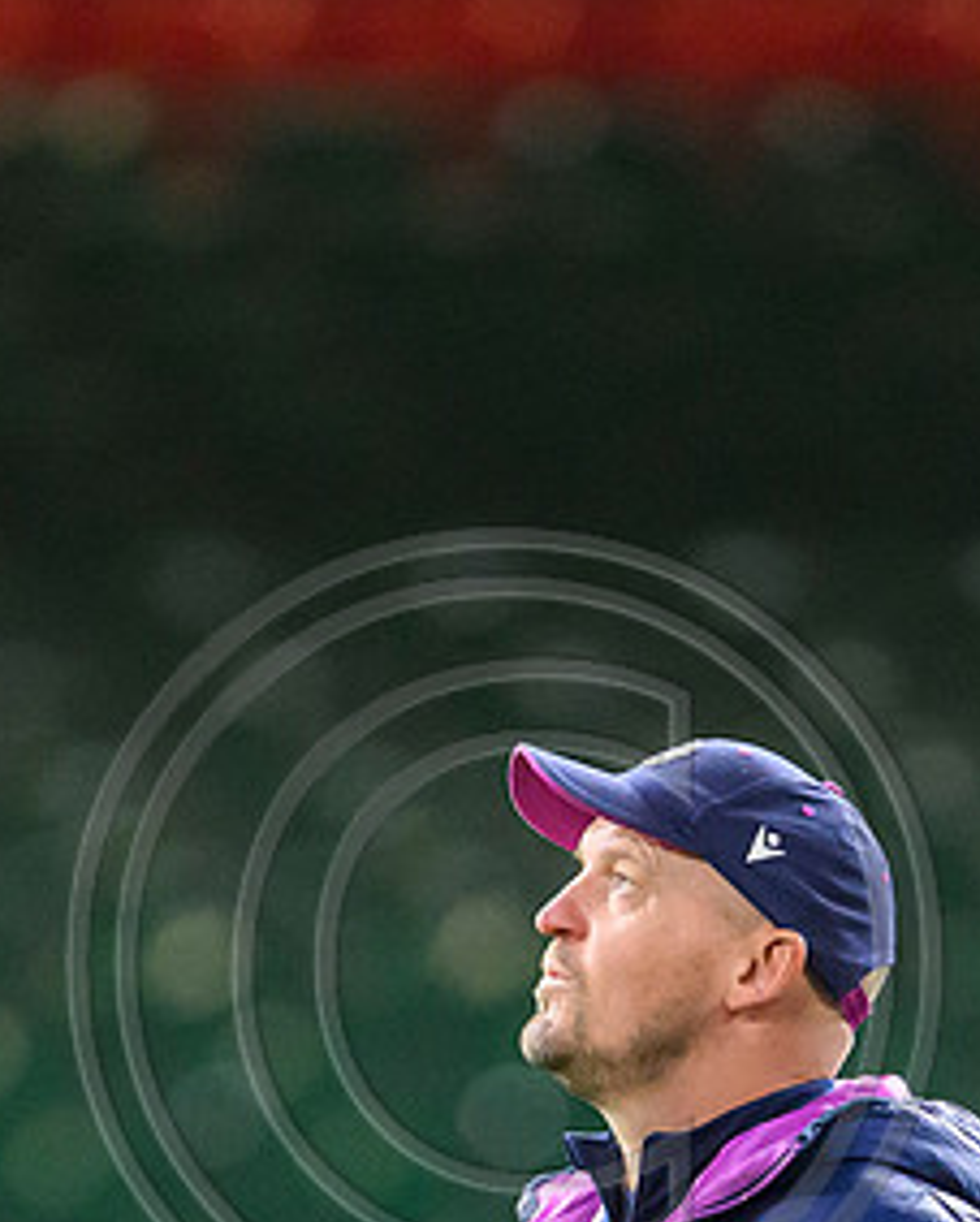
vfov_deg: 1.1
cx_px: 926
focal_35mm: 1754
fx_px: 63489
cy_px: 1862
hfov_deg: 0.9
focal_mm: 400
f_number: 3.2
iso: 5000
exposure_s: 1/1000
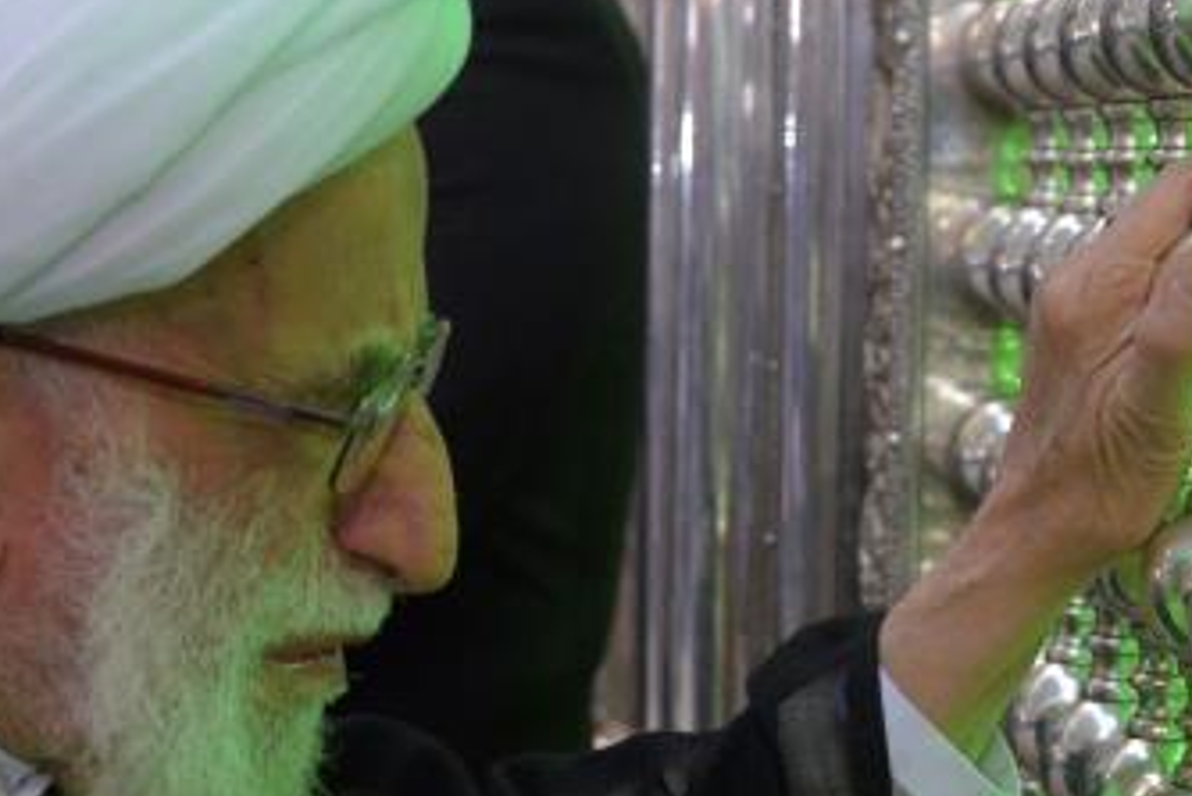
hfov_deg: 20.0
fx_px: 3246
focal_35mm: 98
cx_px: -79
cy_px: 741
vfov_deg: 13.8
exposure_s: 1/50
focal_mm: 32
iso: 2500
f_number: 4.5
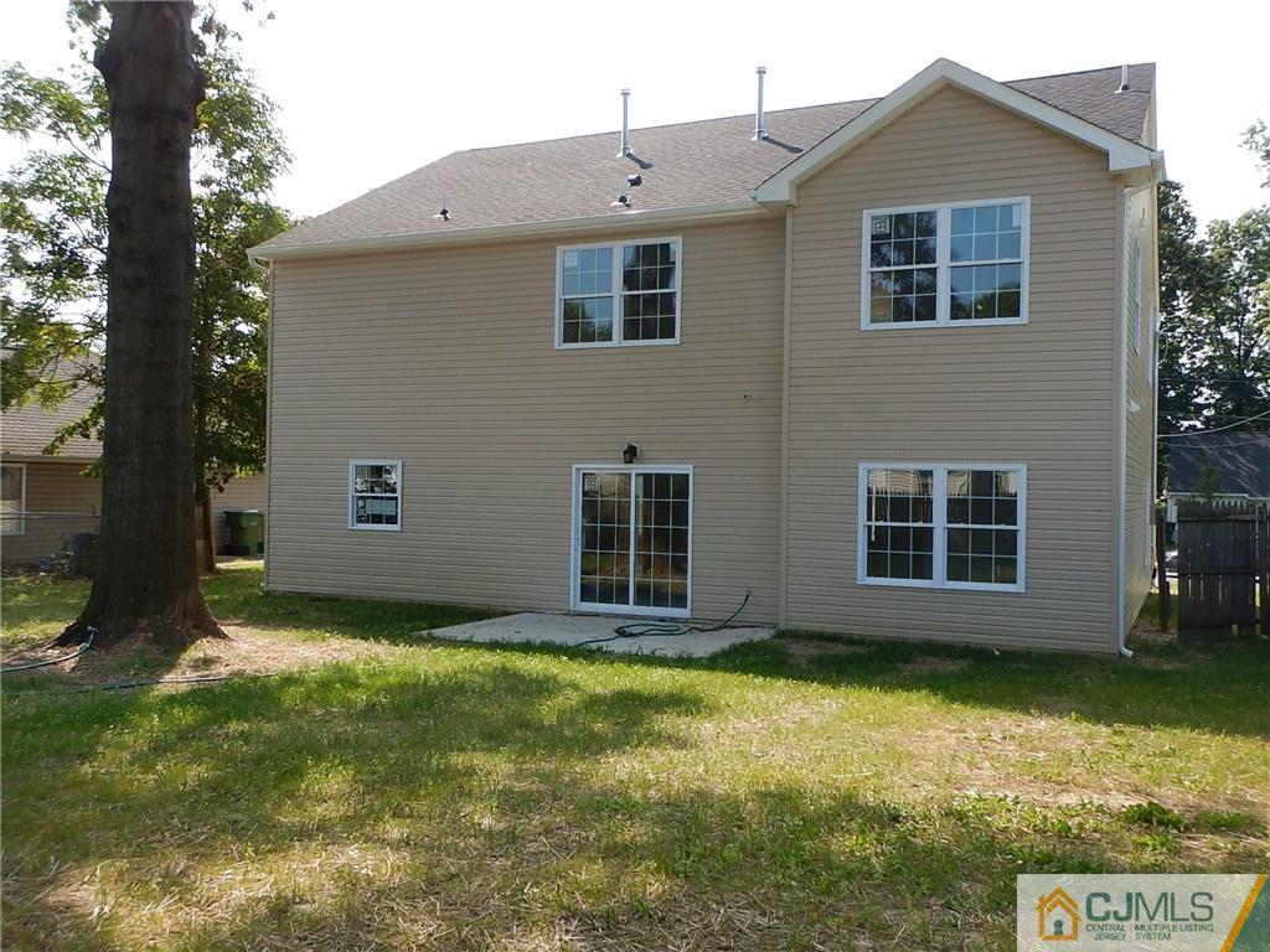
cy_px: 476
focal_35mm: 31
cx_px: 635
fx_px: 1137
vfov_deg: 45.4
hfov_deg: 58.4
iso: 125
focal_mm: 5.6
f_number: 4.2
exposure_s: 1/320
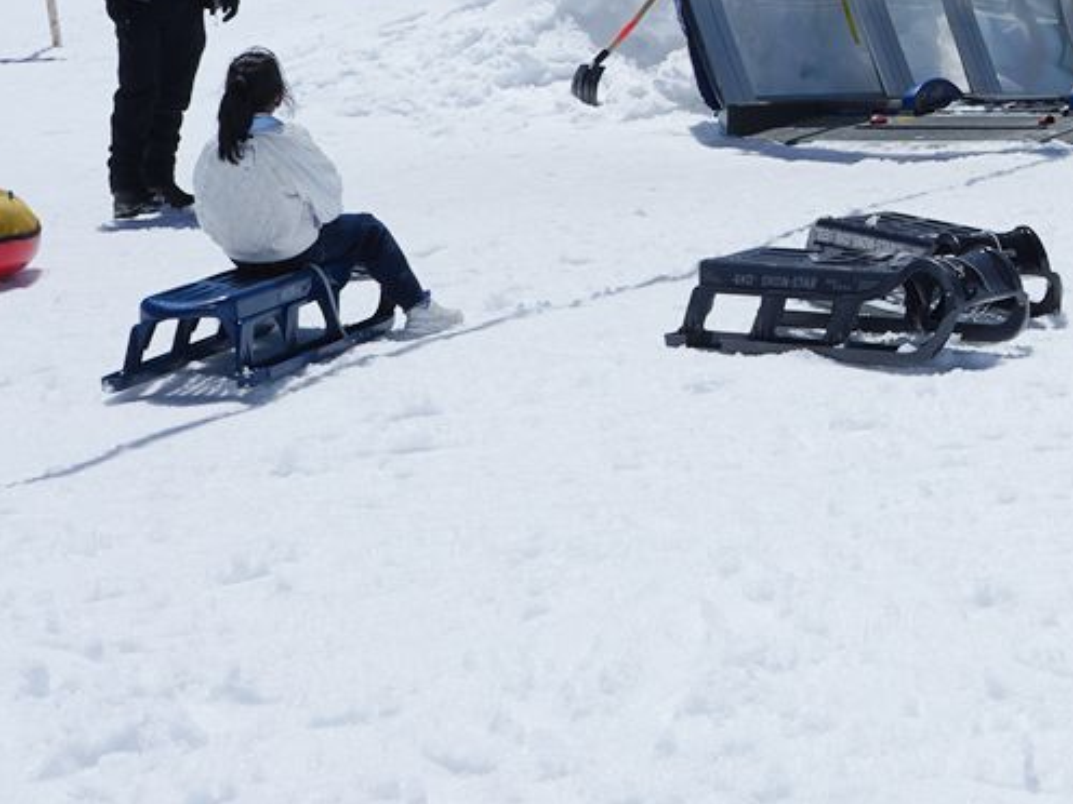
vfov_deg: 15.4
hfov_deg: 19.8
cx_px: 1296
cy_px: -136
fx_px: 2883
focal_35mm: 93
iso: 100
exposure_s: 1/400
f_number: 14
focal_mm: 24
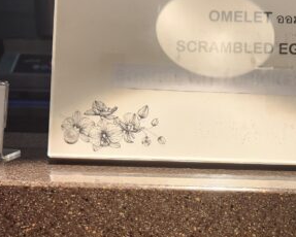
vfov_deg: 18.5
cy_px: 260
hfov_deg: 23.0
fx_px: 701
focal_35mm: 80
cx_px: 284
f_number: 1.8
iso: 80
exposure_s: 1/100
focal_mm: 5.4
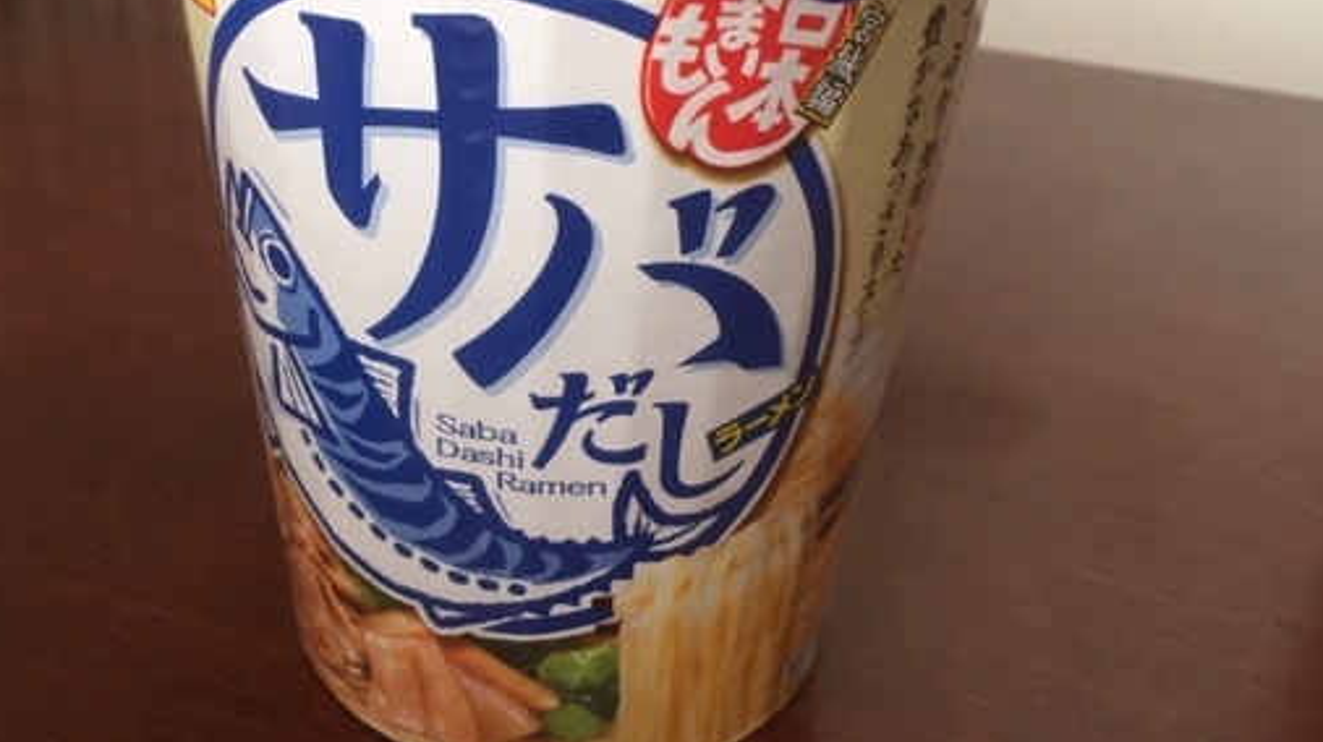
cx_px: 528
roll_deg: -2.0
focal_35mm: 40
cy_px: 272
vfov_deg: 29.5
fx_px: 1402
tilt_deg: -28.1
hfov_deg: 50.2
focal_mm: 4.15
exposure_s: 1/30
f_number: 2.2
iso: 64
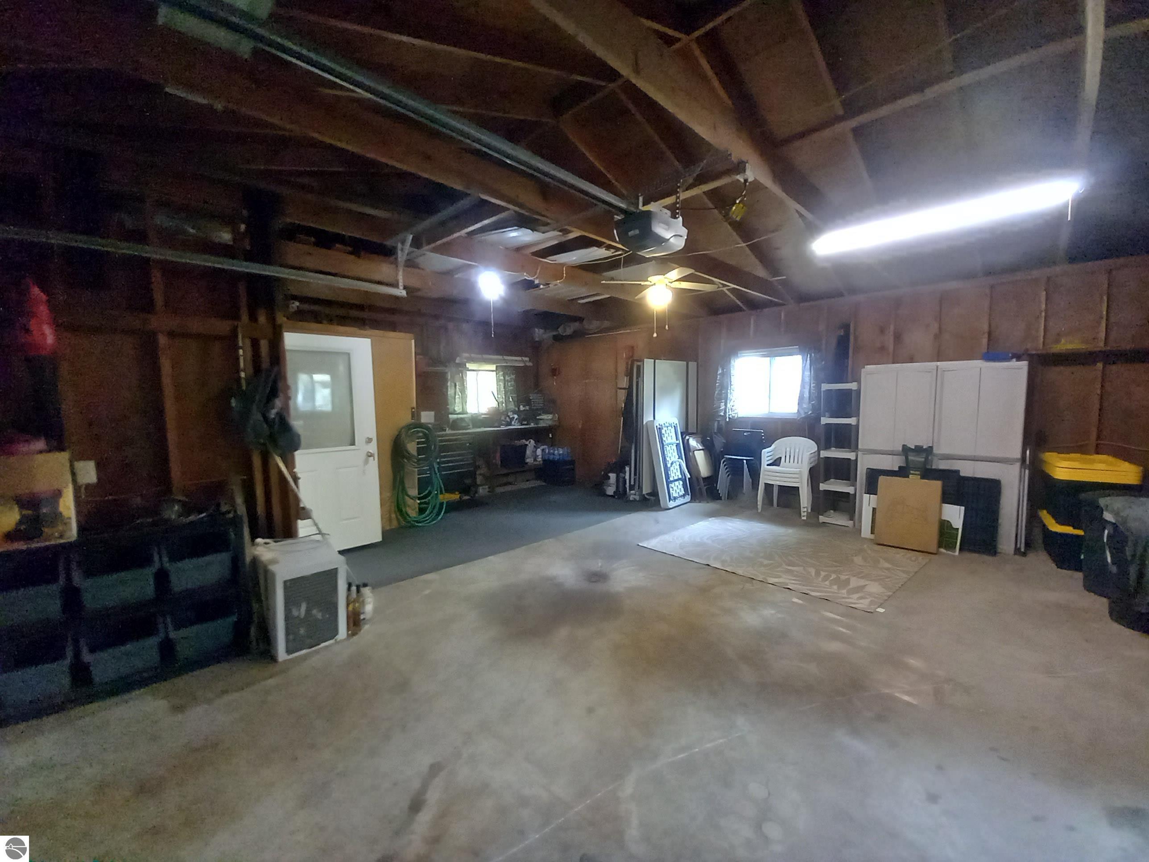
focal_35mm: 13
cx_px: 574
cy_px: 431
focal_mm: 1.13
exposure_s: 1/15
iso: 320
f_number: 2.2
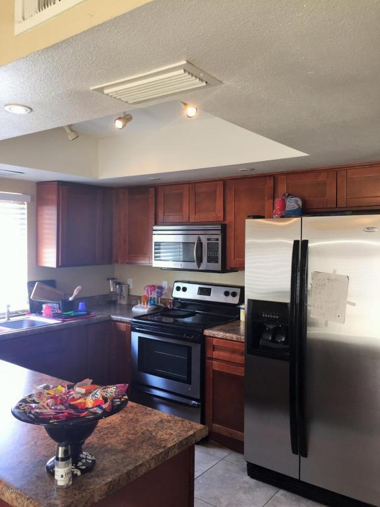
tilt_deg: -1.1
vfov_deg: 61.7
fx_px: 424
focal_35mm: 29
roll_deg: -0.5
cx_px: 190
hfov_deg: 48.2
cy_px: 254
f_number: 2.2
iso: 40
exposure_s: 1/30
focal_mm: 4.15
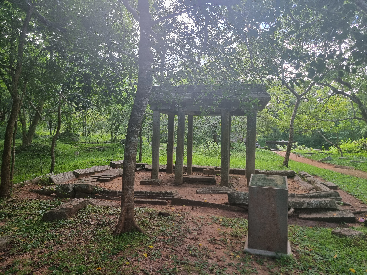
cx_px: 184
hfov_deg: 71.6
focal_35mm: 24
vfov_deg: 56.8
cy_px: 138
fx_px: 254
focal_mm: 6.7
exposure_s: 1/100
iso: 50
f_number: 1.8
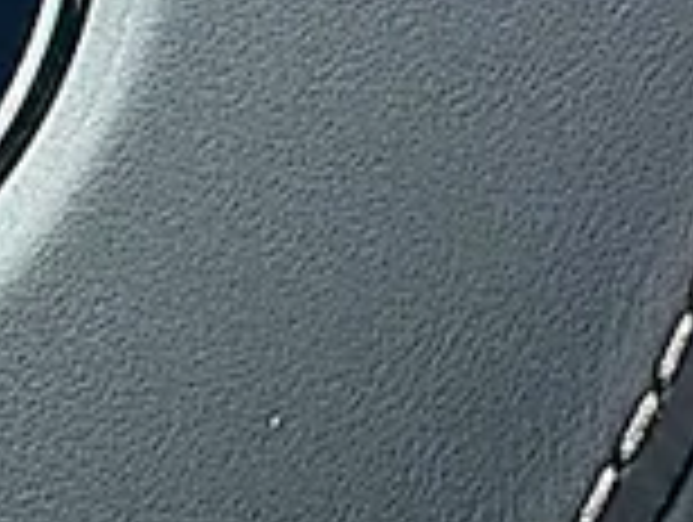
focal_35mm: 204
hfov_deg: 9.3
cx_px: -459
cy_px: -74
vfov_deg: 7.3
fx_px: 4090
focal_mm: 6.86
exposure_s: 1/672
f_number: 1.78
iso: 100
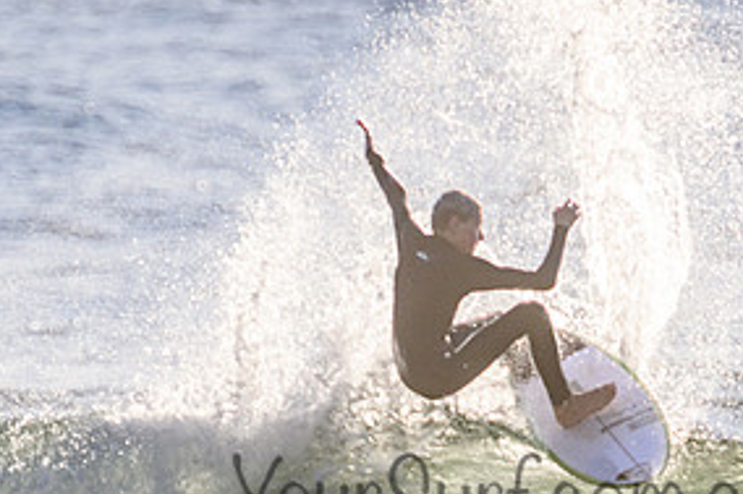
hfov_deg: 1.3
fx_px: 33703
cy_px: 472
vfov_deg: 0.8
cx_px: 502
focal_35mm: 1634
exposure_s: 1/2000
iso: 1000
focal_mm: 800
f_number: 11
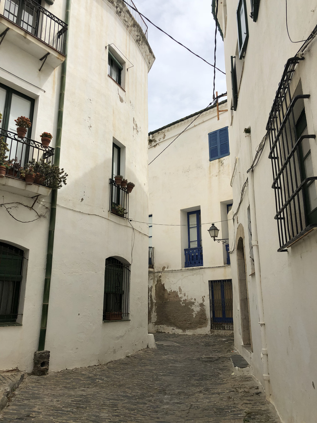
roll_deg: +0.5
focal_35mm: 28
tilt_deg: +18.1
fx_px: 342
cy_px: 212
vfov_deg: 63.4
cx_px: 158
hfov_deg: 49.7
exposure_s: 1/2404
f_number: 1.8
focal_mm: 4
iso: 20
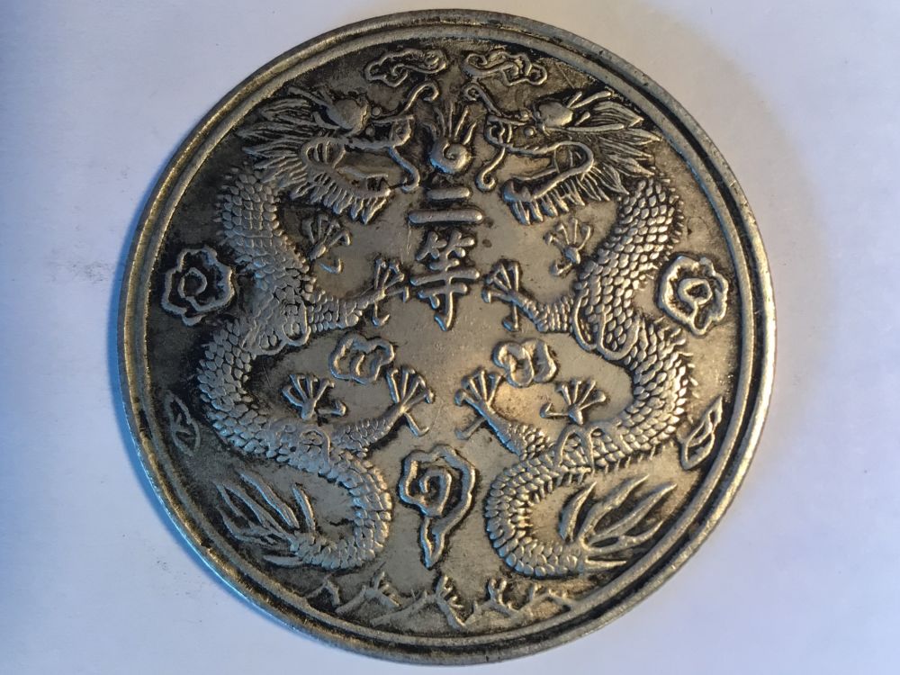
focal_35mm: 31
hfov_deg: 58.4
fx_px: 806
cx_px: 450
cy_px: 338
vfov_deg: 45.4
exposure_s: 1/30
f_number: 2.4
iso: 50
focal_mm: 3.3
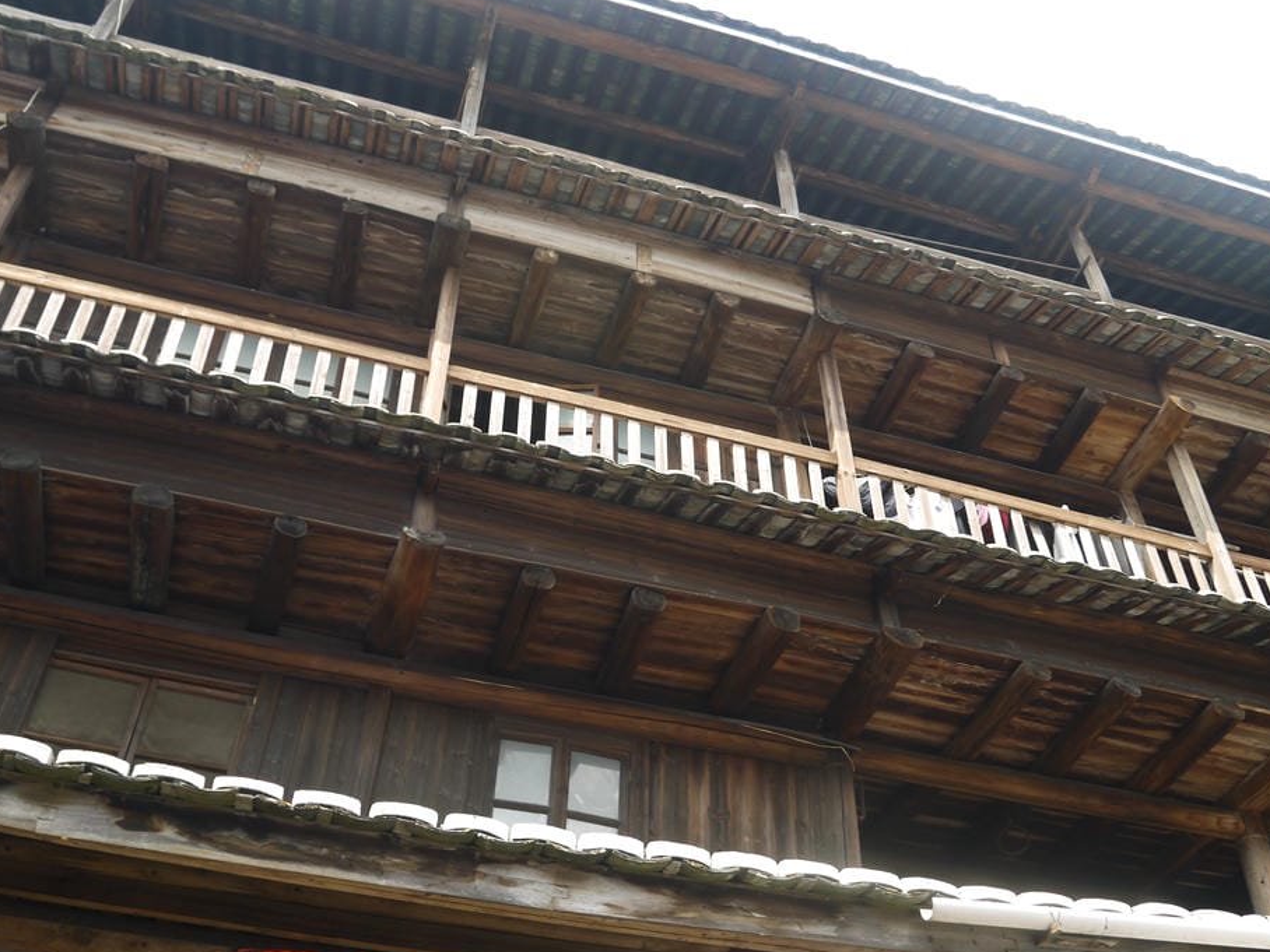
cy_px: 495
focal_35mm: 37
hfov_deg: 50.1
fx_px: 1357
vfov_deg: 38.7
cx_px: 652
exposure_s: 1/200
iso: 160
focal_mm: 14
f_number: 4.5
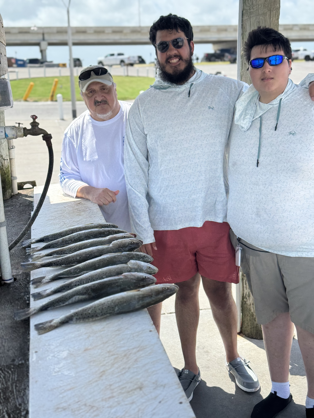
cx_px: 157
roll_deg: +3.1
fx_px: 581
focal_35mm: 48
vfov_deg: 39.7
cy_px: 209
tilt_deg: -12.7
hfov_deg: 30.3
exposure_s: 1/2513
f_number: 1.78
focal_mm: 6.76
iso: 64
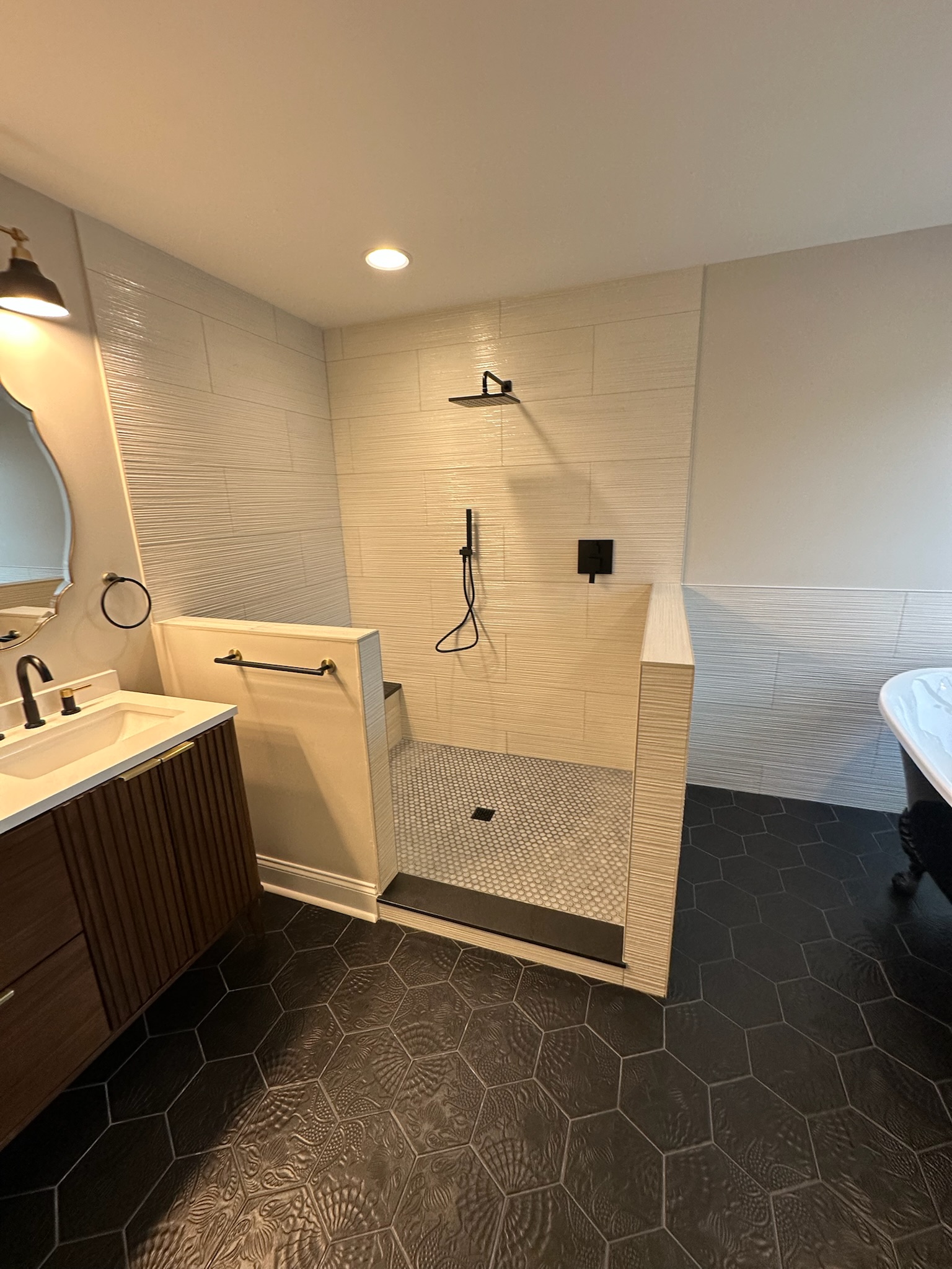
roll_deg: +4.9
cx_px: 476
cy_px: 634
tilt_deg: -14.3
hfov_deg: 85.7
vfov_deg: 102.1
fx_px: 513
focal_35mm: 14
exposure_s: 1/120
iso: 200
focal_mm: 2.22
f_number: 2.2
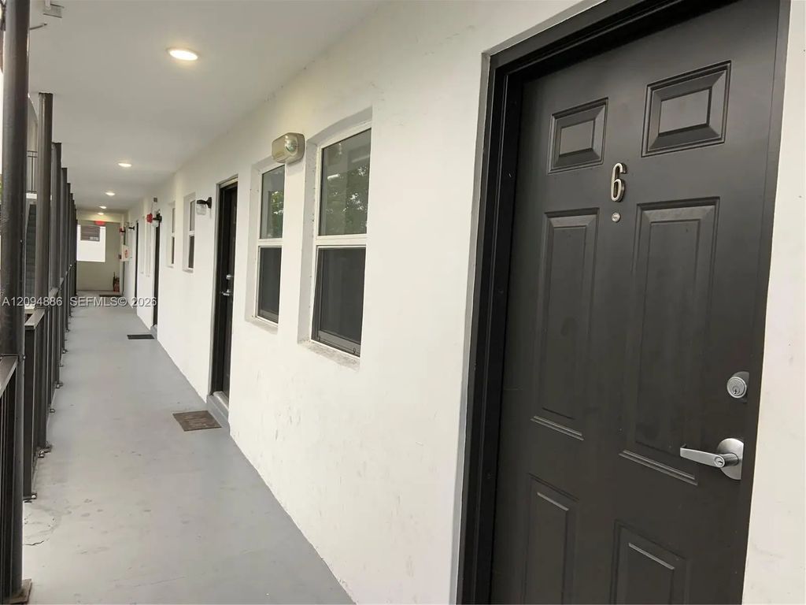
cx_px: 403
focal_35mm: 26
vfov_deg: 53.1
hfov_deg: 67.3
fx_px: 605
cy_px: 302
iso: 64
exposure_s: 1/120
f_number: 1.8
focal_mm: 4.25
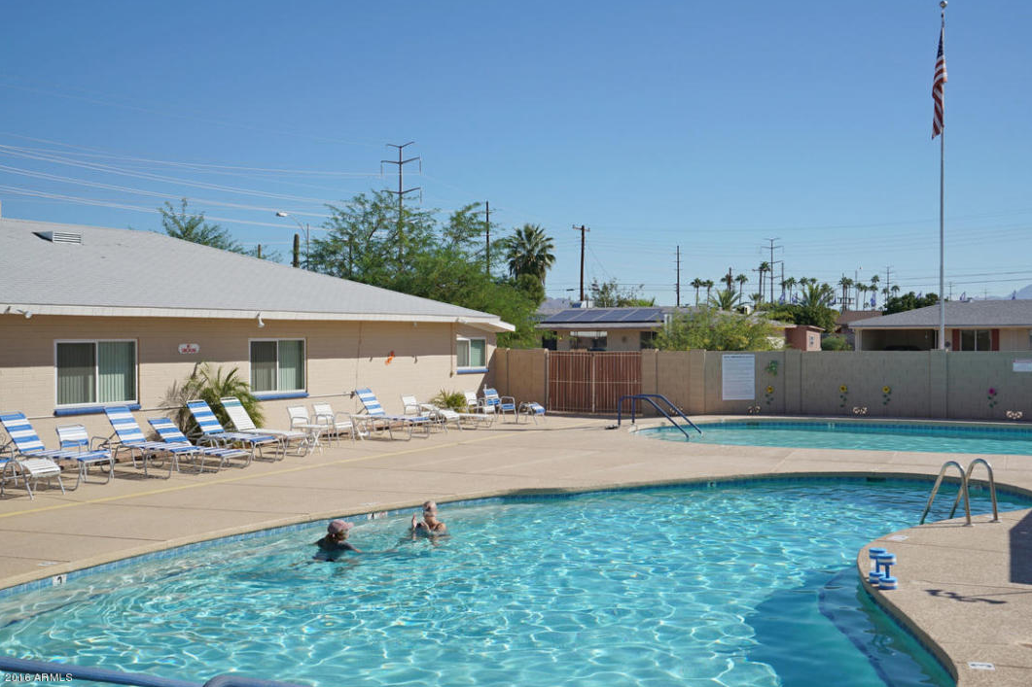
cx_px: 559
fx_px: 1089
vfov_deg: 35.0
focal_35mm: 38
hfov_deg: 50.6
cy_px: 331
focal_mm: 35
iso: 100
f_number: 14
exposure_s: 1/160
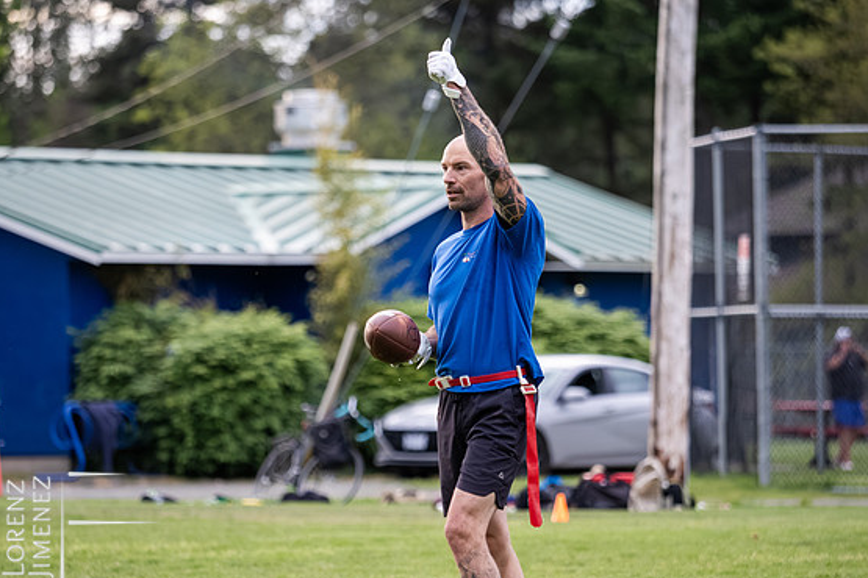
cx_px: 435
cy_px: 302
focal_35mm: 326
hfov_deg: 6.3
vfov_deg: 4.2
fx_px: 7860
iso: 1250
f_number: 2.8
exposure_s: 1/1250
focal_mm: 150
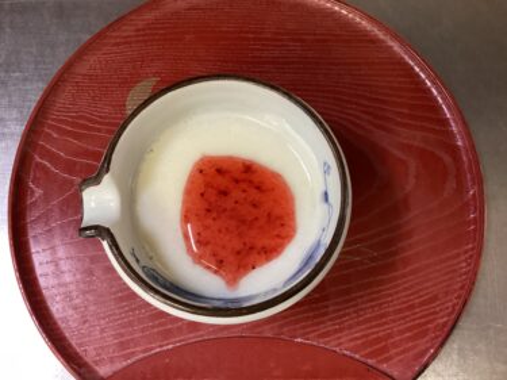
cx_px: 254
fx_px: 454
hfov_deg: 58.4
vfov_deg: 45.4
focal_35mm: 31
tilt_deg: -76.0
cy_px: 190
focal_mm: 3.3
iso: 320
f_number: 2.4
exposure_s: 1/50
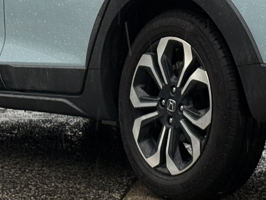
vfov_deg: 8.1
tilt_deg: +0.9
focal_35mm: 182
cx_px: 205
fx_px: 1399
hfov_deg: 10.8
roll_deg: +0.4
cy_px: -54
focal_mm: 6.76
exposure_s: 1/187
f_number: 1.78
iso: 64
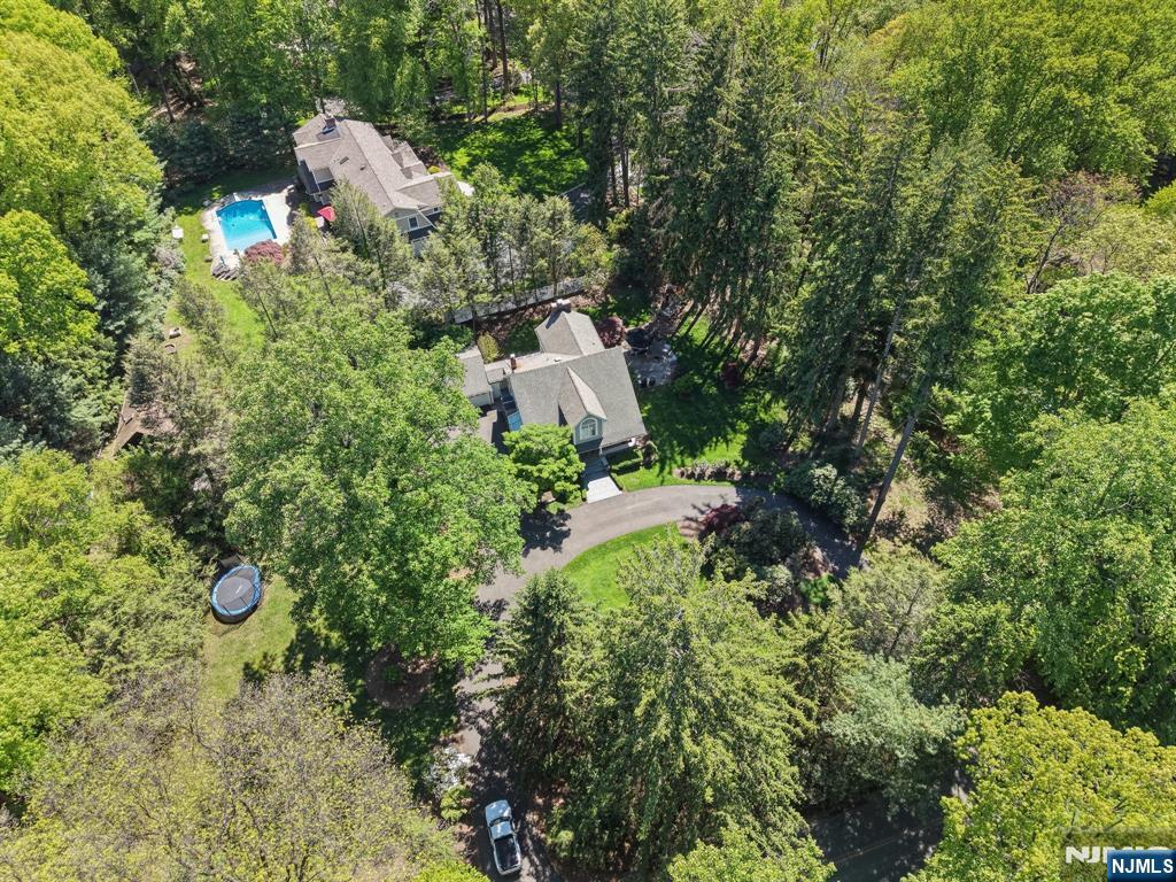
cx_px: 588
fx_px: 815
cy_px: 441
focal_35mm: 24
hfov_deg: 71.6
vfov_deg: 56.8
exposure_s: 1/100
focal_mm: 8.7
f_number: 1.8
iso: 160
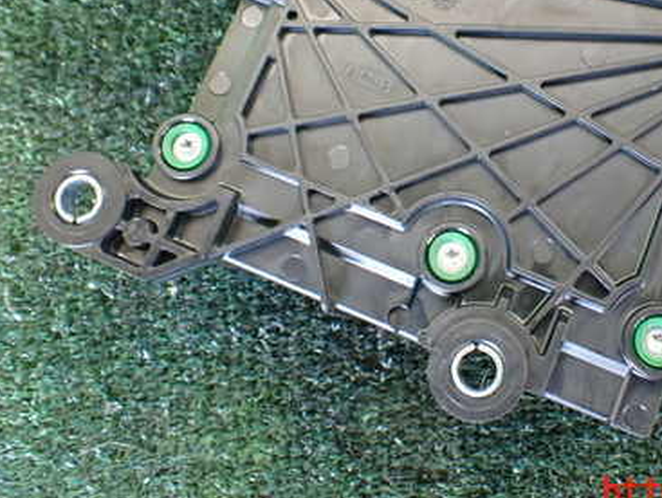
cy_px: 110
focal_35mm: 49
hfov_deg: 38.2
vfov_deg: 29.2
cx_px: 469
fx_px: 938
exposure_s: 1/125
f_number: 2.3
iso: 400
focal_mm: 5.4
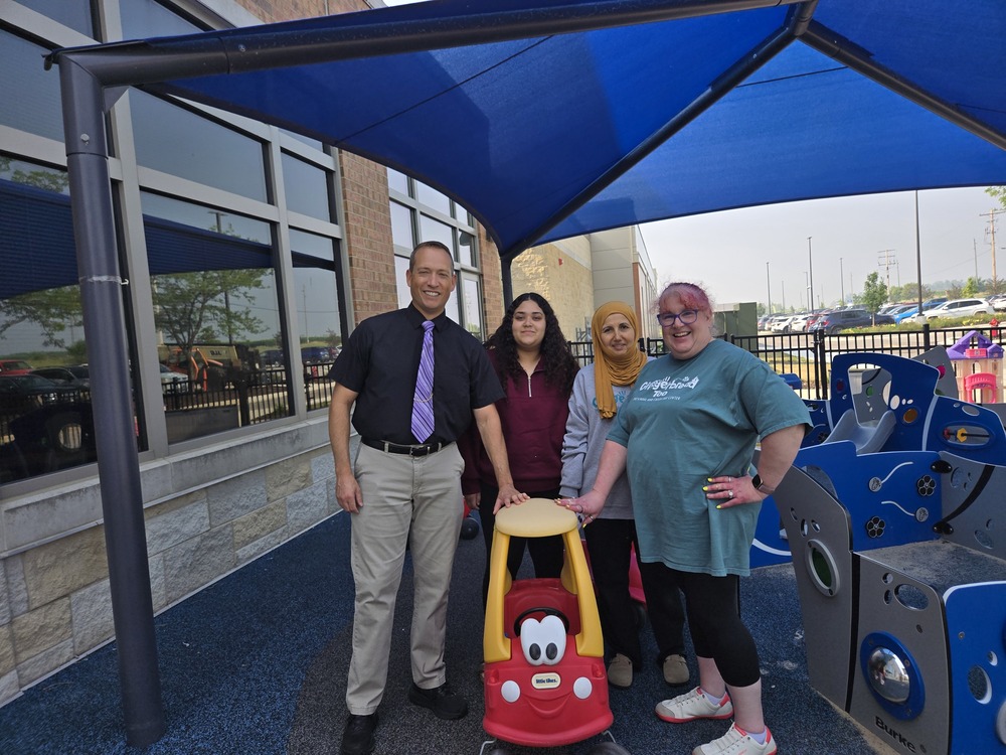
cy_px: 378
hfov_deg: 73.9
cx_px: 503
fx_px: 668
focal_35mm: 23
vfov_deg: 58.9
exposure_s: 1/717
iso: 25
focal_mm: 5.4
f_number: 1.8
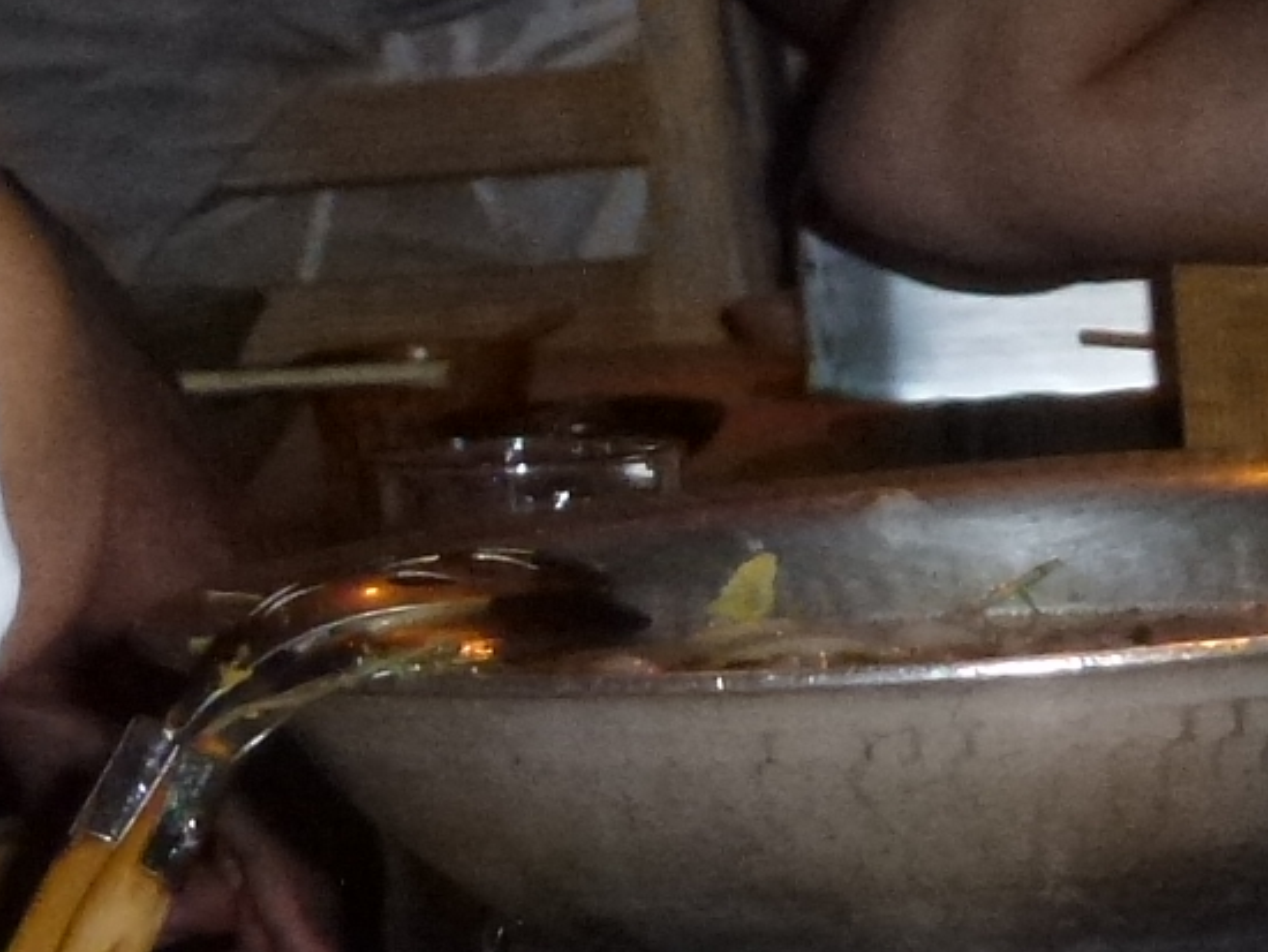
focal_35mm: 414
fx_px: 15172
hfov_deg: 4.8
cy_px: -367
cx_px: 300
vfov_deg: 3.6
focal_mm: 16
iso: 400
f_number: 4.9
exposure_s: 1/60
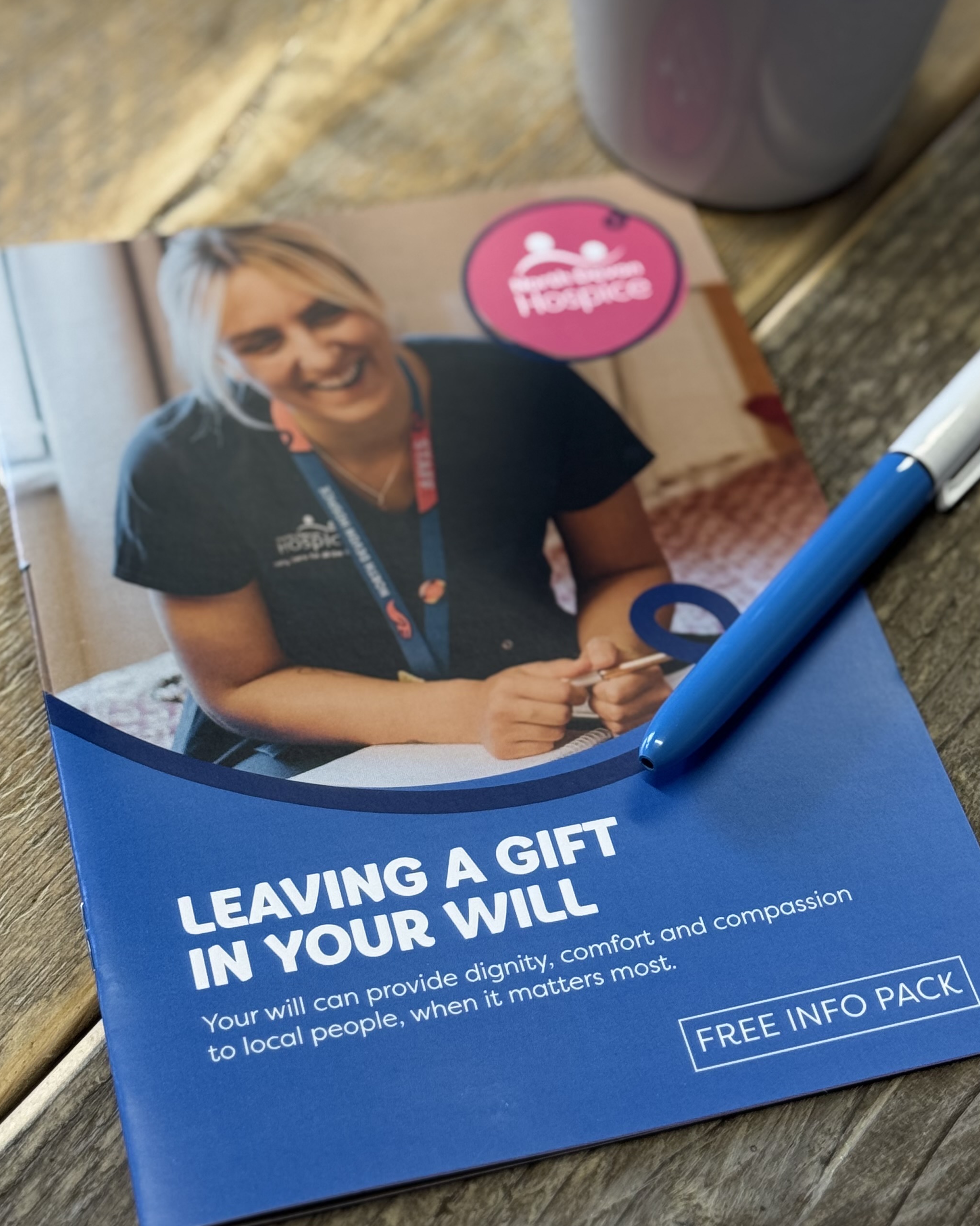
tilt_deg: -48.6
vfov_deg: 25.6
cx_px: 506
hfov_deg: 20.7
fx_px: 2683
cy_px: 388
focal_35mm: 74
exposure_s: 1/100
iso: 64
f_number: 1.78
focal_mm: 6.76
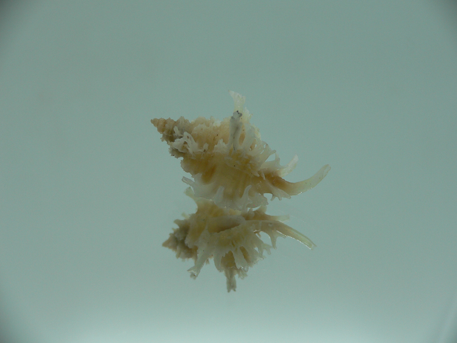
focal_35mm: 35
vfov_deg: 40.7
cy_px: 172
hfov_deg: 52.6
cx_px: 228
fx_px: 462
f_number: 2.8
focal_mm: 4.6
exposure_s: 1/60
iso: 80
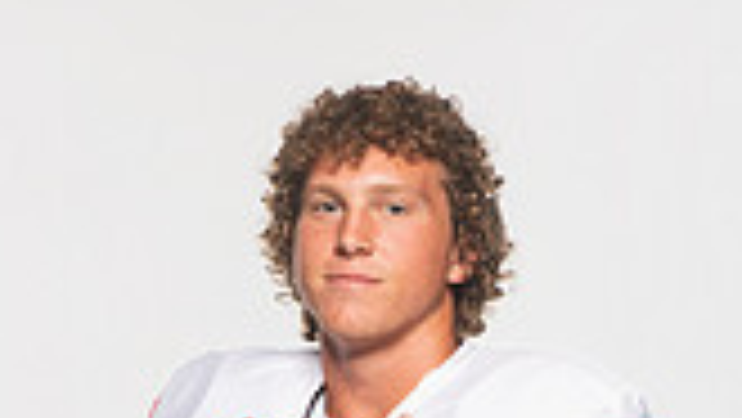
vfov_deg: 7.9
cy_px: 984
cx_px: 378
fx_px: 2815
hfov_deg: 15.0
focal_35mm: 143
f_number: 6.3
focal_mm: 50
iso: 500
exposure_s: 1/200
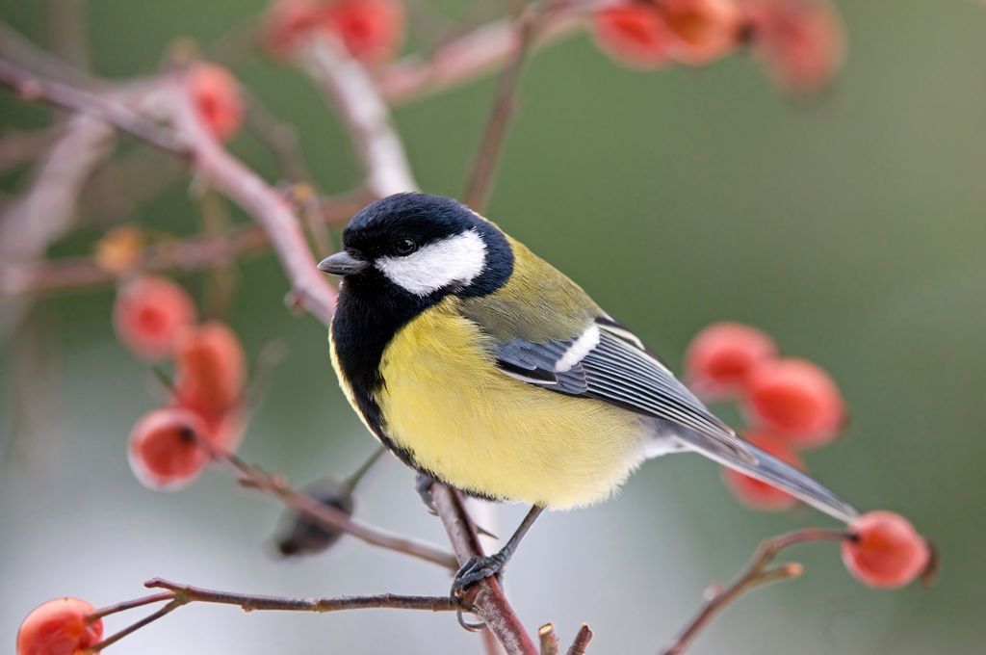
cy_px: 328
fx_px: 13950
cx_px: 493
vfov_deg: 2.7
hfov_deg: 4.0
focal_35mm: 510
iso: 400
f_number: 5
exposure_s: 1/400
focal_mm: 340
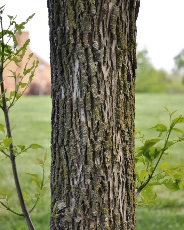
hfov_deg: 12.1
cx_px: 92
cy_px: 110
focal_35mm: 128
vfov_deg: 15.1
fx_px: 869
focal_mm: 75
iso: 200
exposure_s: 1/160
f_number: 6.3
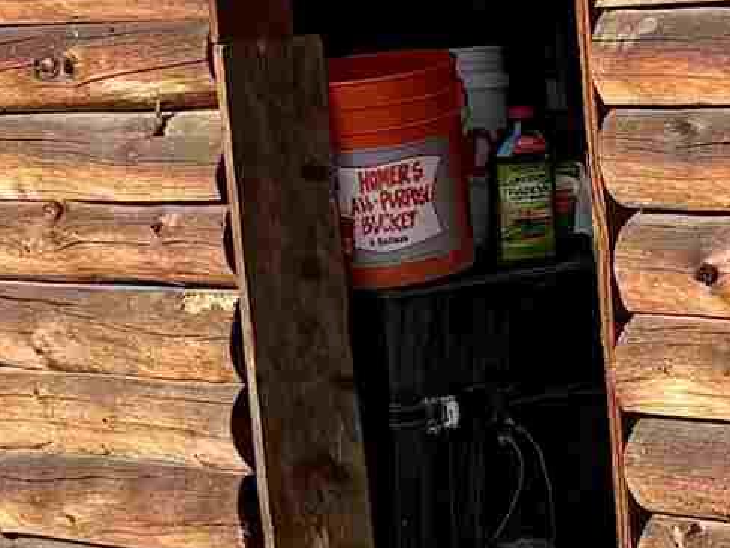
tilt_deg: -1.4
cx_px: 1239
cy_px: 82
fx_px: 3184
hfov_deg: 12.2
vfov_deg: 9.8
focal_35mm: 151
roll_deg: +0.9
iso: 80
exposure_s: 1/1493
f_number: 1.78
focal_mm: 6.76
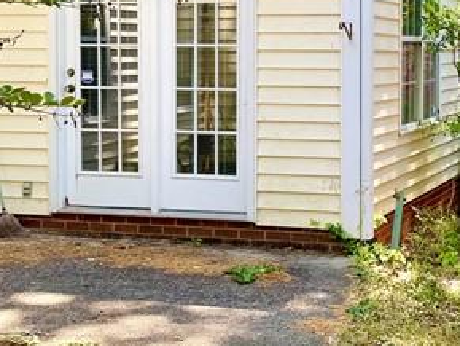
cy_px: 104
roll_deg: +0.7
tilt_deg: -1.3
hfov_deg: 22.8
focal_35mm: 85
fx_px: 1130
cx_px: 329
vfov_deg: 17.3
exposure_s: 1/416
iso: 80
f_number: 1.78
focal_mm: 6.76
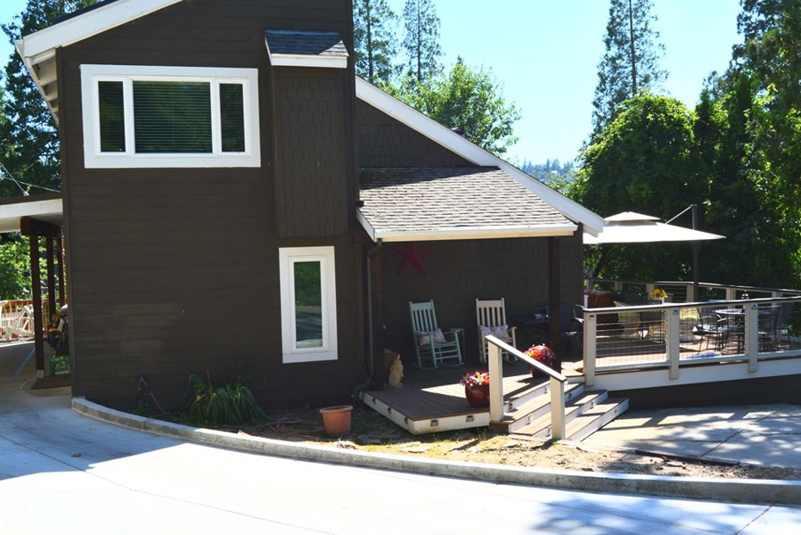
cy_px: 280
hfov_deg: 47.4
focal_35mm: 41
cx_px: 399
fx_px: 912
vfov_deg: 32.6
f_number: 10
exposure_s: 1/320
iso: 200
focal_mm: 24
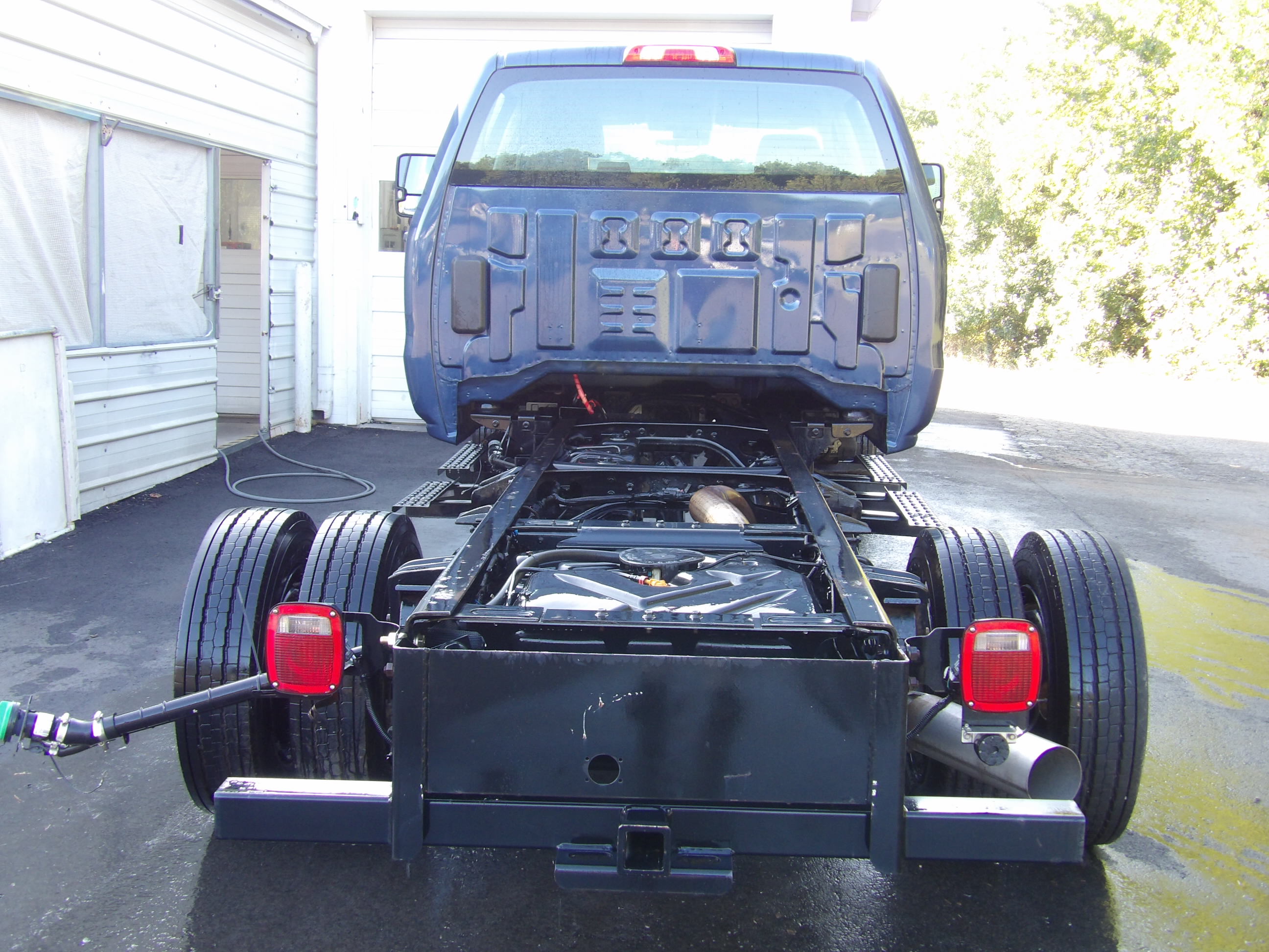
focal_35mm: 39
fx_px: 1430
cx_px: 634
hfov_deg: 47.9
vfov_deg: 36.8
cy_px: 476
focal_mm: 7
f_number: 3.7
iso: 147
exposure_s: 1/33
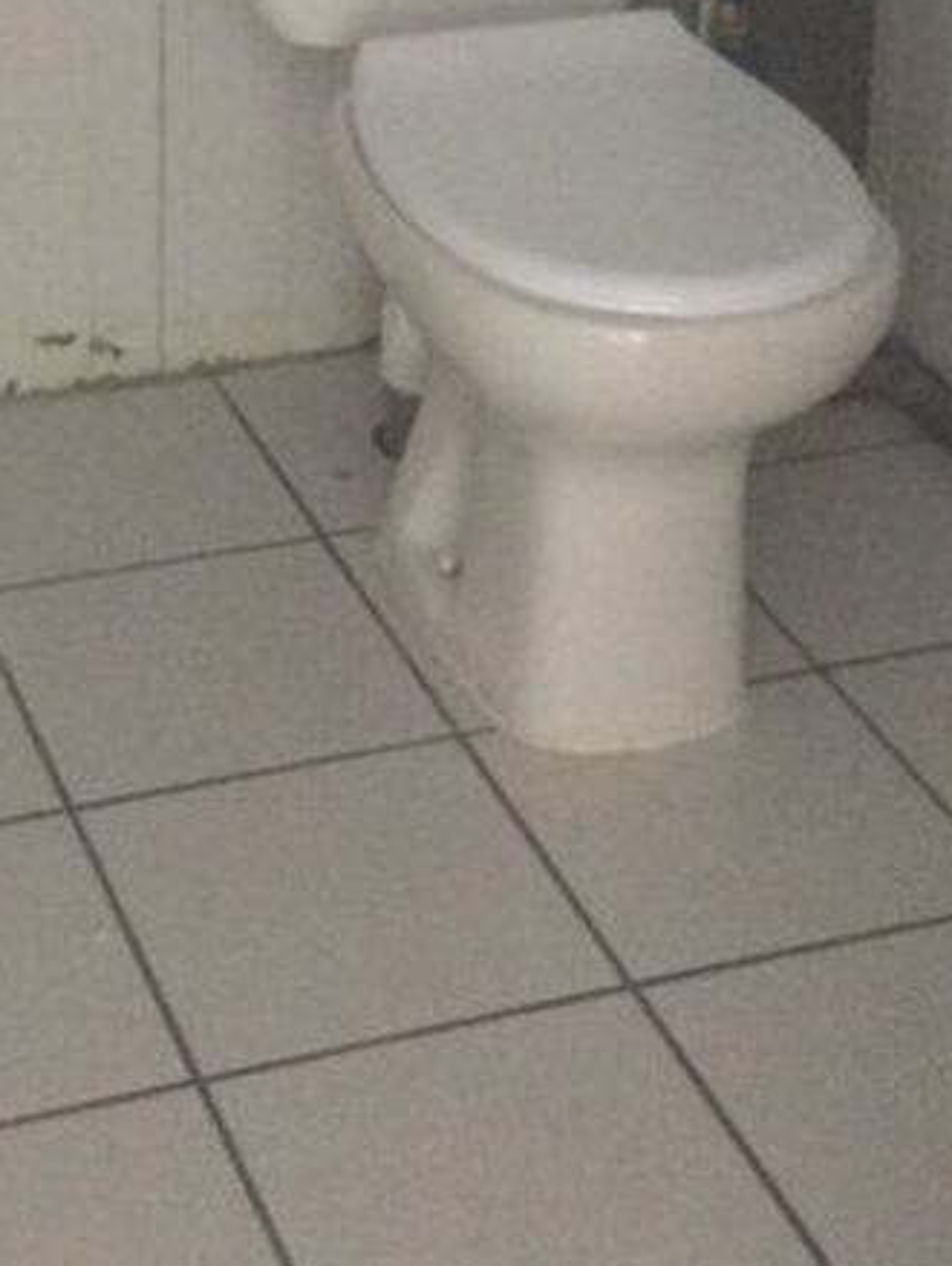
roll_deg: +0.1
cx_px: 306
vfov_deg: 20.4
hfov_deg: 16.8
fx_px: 3222
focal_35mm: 88
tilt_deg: -13.9
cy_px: -348
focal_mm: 4.15
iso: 320
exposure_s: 1/24
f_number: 2.2
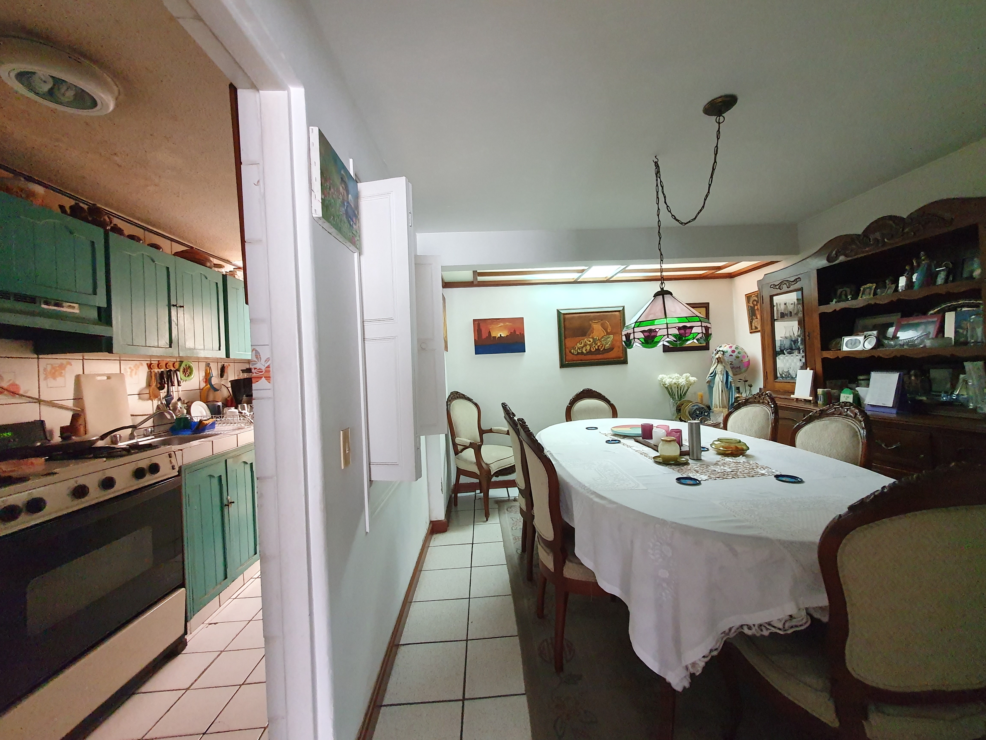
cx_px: 493
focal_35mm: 13
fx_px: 370
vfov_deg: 89.9
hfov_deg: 106.2
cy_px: 370
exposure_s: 1/30
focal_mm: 1.8
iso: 640
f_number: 2.2
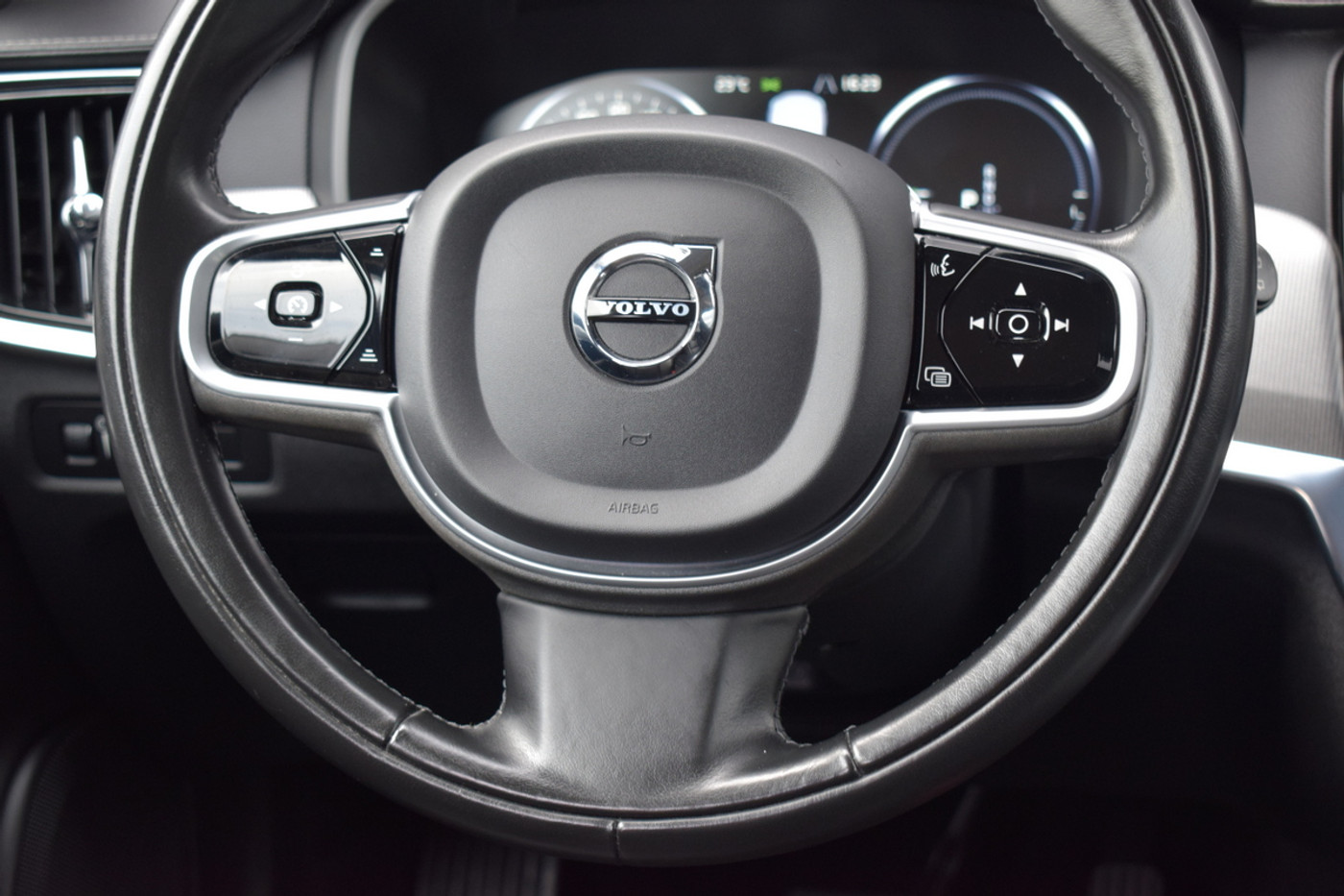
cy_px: 448
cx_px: 672
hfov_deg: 29.2
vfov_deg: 19.7
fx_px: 2576
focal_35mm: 69
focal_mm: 46
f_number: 5.3
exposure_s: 1/60
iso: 800
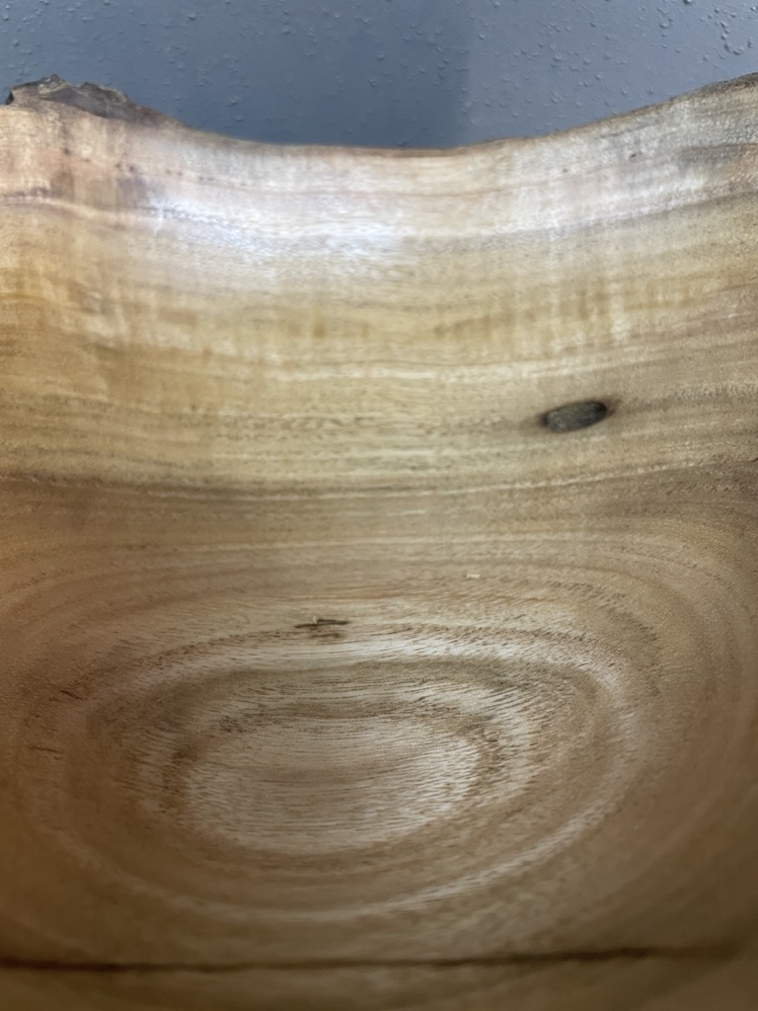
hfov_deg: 53.1
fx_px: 759
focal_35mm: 26
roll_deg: -0.1
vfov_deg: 67.3
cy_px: 506
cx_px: 379
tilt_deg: -42.3
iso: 125
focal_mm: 4.2
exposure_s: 1/50
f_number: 1.6
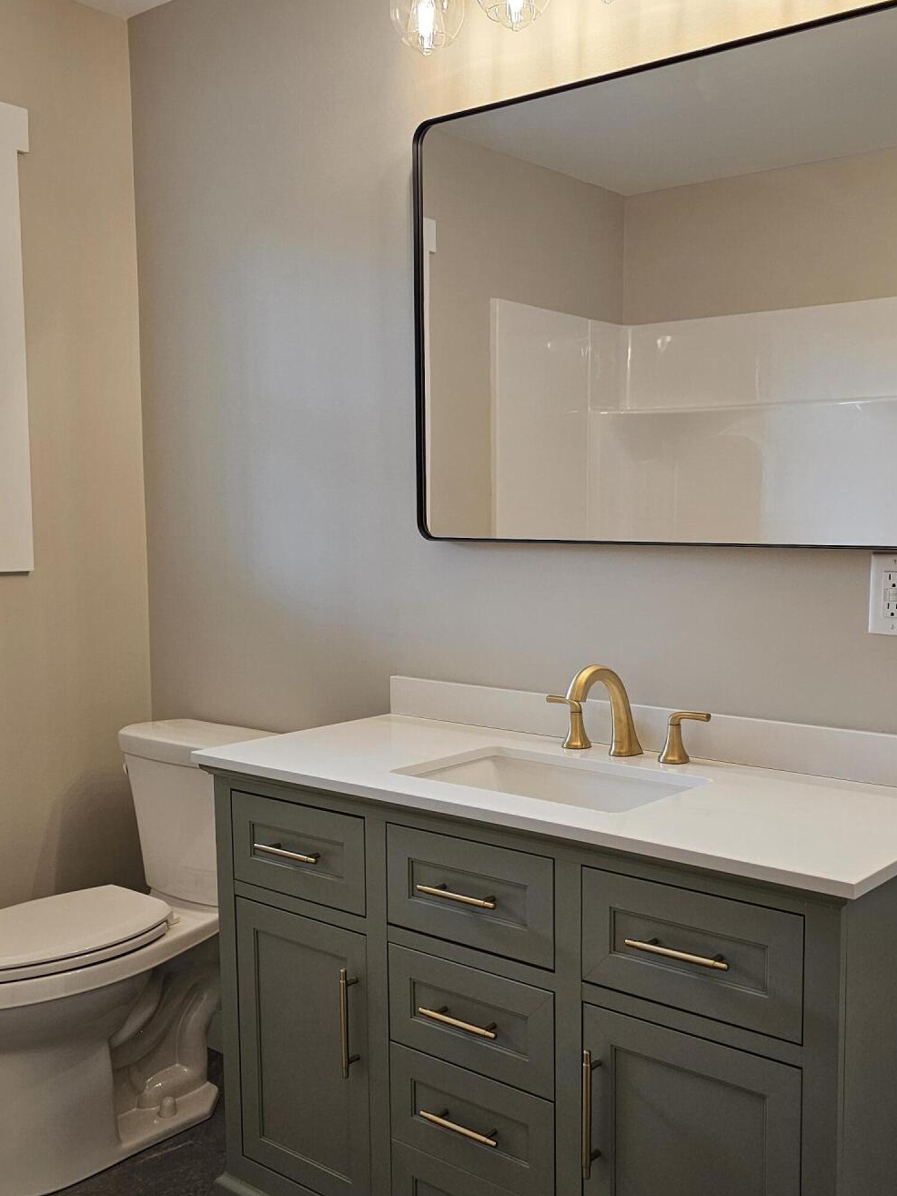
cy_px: 660
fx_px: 1209
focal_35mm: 35
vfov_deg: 52.5
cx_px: 549
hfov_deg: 40.5
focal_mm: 6.3
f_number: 1.7
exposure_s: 1/120
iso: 160
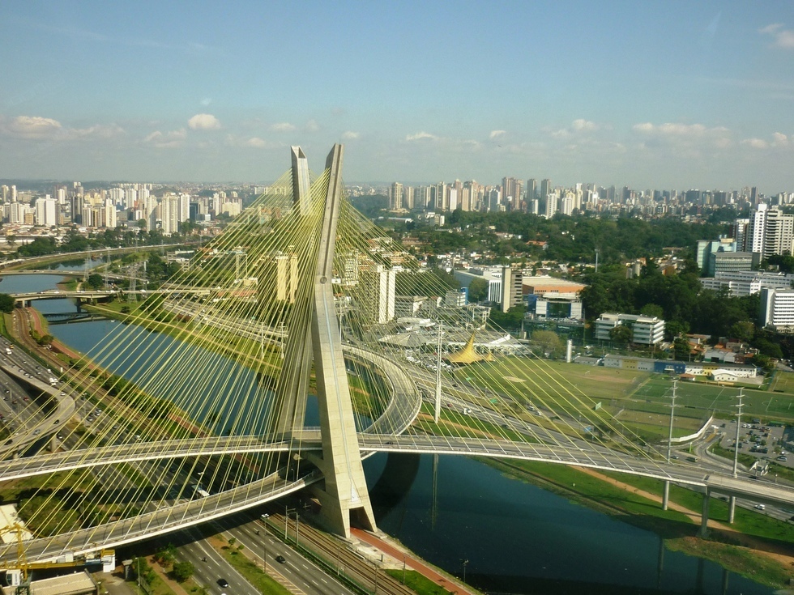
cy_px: 298
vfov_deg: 36.8
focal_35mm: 39
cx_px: 397
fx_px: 895
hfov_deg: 47.9
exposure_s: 1/250
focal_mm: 5.5
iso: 80
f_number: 2.8
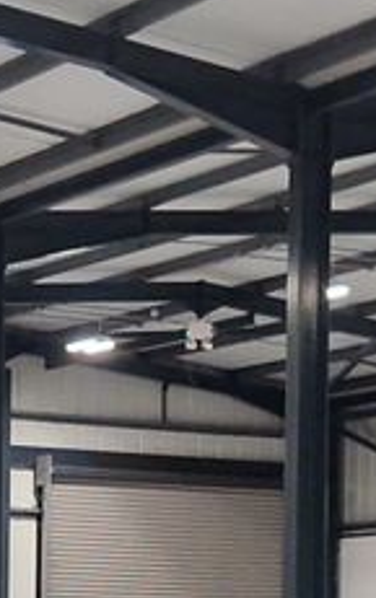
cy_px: 788
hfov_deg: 11.2
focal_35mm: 117
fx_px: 1912
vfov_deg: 16.7
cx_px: 137
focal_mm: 5.4
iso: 200
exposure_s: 1/100
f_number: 1.8
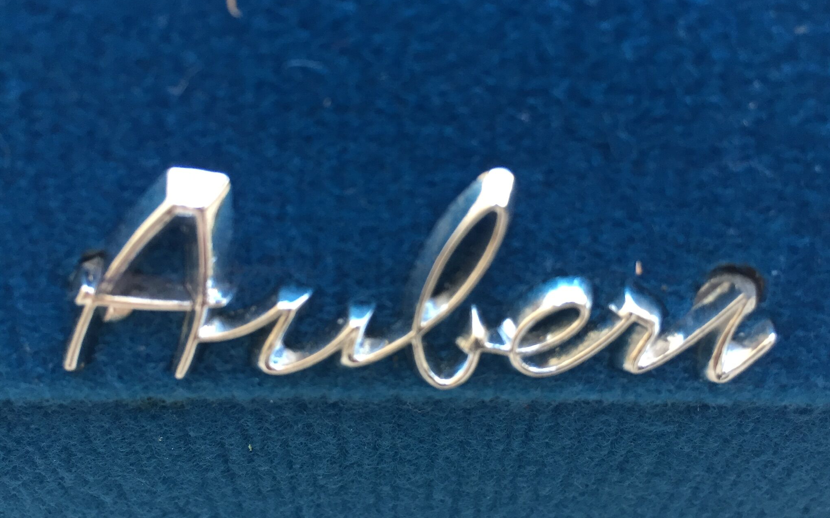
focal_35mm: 31
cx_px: 418
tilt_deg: -22.8
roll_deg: -1.3
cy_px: 285
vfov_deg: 40.5
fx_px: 701
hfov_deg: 61.2
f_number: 2.2
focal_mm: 4.15
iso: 50
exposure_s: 1/33
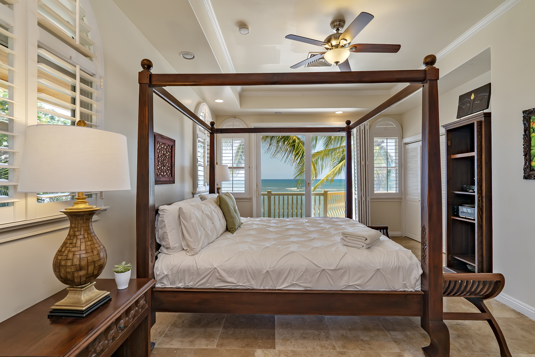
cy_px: 178
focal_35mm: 16
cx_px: 268
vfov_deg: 73.8
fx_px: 238
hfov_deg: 96.7
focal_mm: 16
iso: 200
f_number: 8
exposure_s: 1/1600
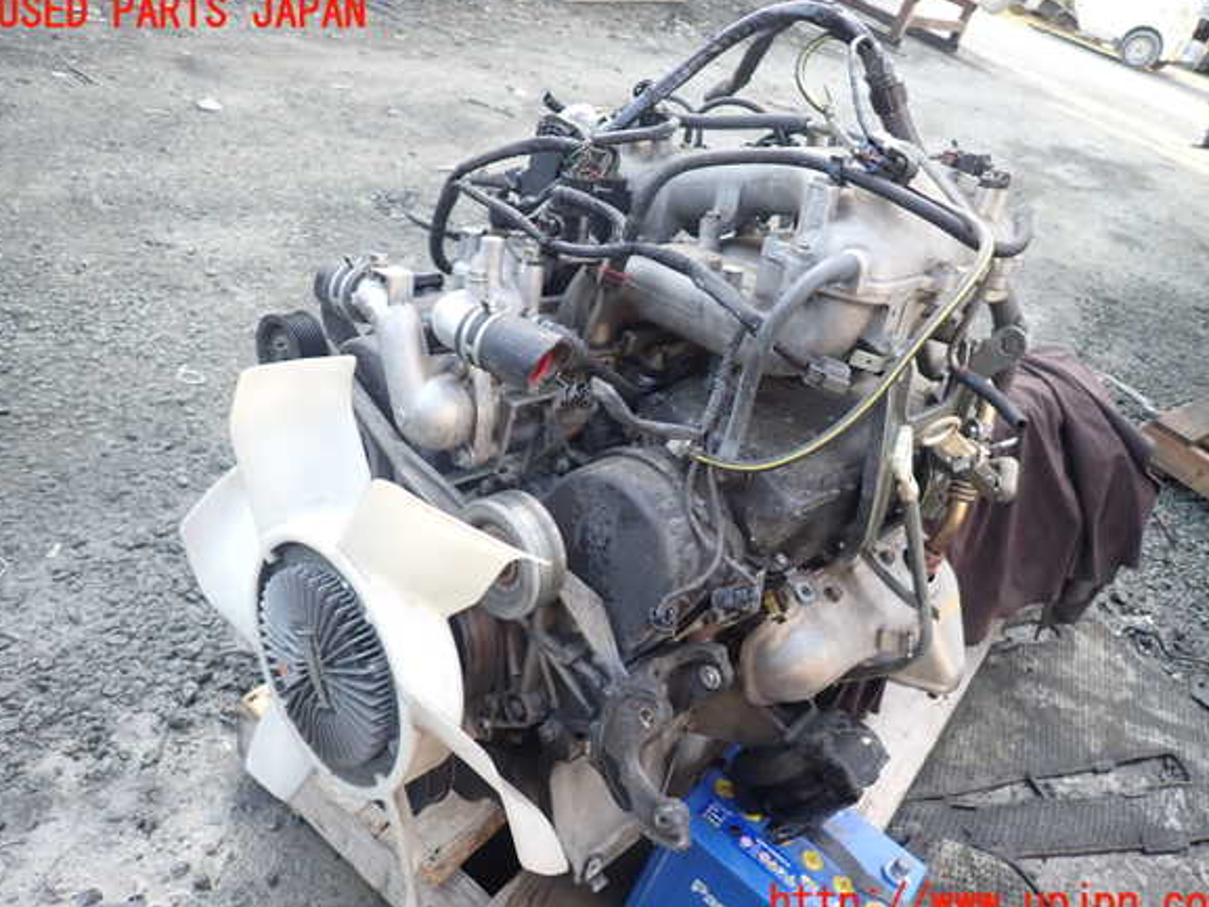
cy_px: 459
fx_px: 908
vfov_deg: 53.1
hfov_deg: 67.3
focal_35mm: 26
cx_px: 614
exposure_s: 1/100
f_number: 2
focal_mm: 4.5
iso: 100
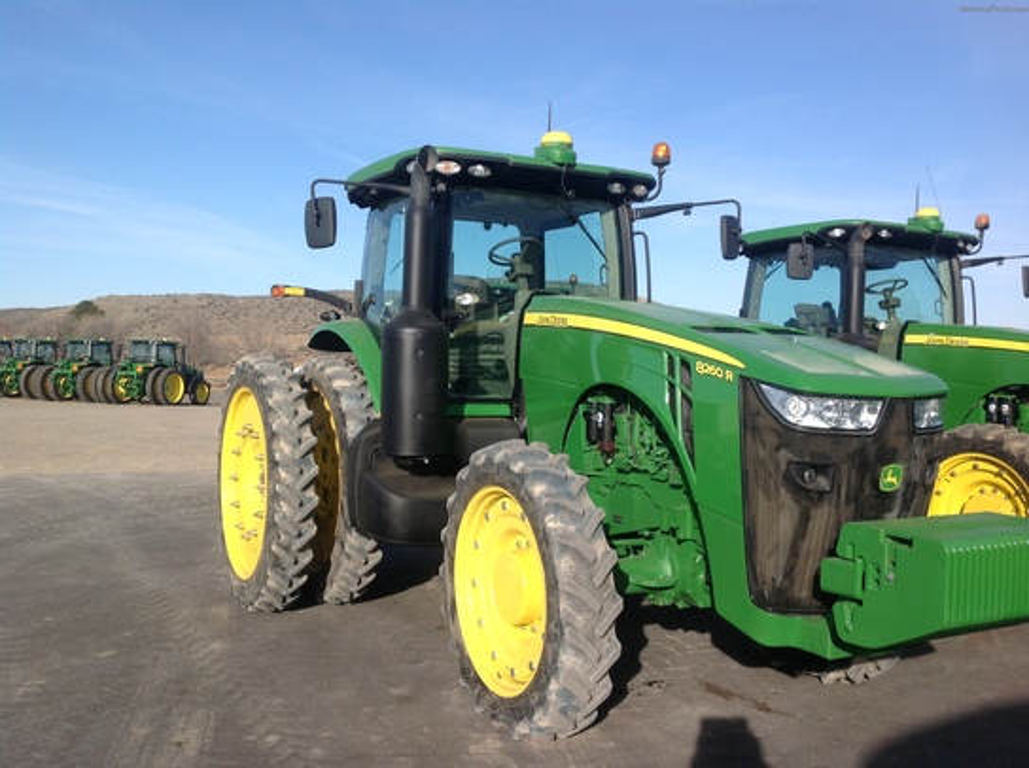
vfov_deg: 40.6
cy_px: 384
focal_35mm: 35
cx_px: 514
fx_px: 1039
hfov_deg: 52.7
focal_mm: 4.28
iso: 50
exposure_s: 1/1513
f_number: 2.4
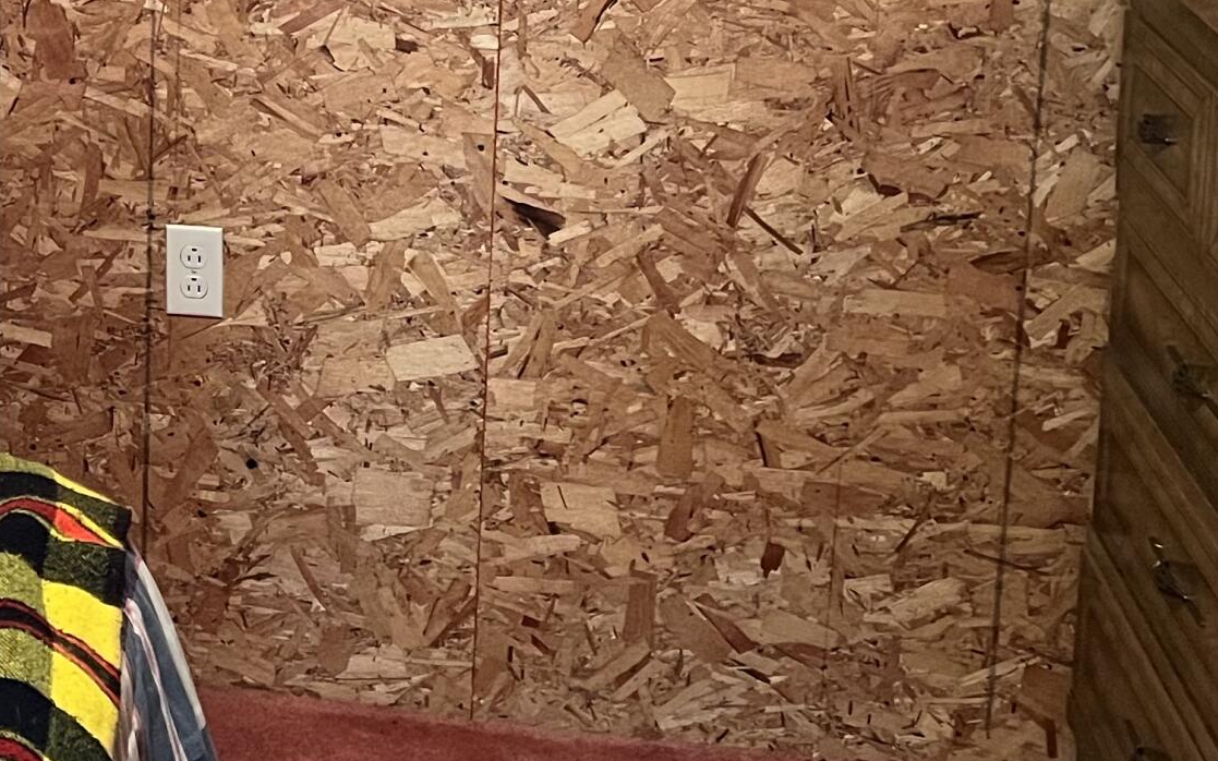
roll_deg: +0.6
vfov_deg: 16.8
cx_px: -11
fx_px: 2456
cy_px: -171
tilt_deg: -10.1
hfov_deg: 26.3
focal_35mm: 74
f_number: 1.5
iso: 500
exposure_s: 1/60
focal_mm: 5.7
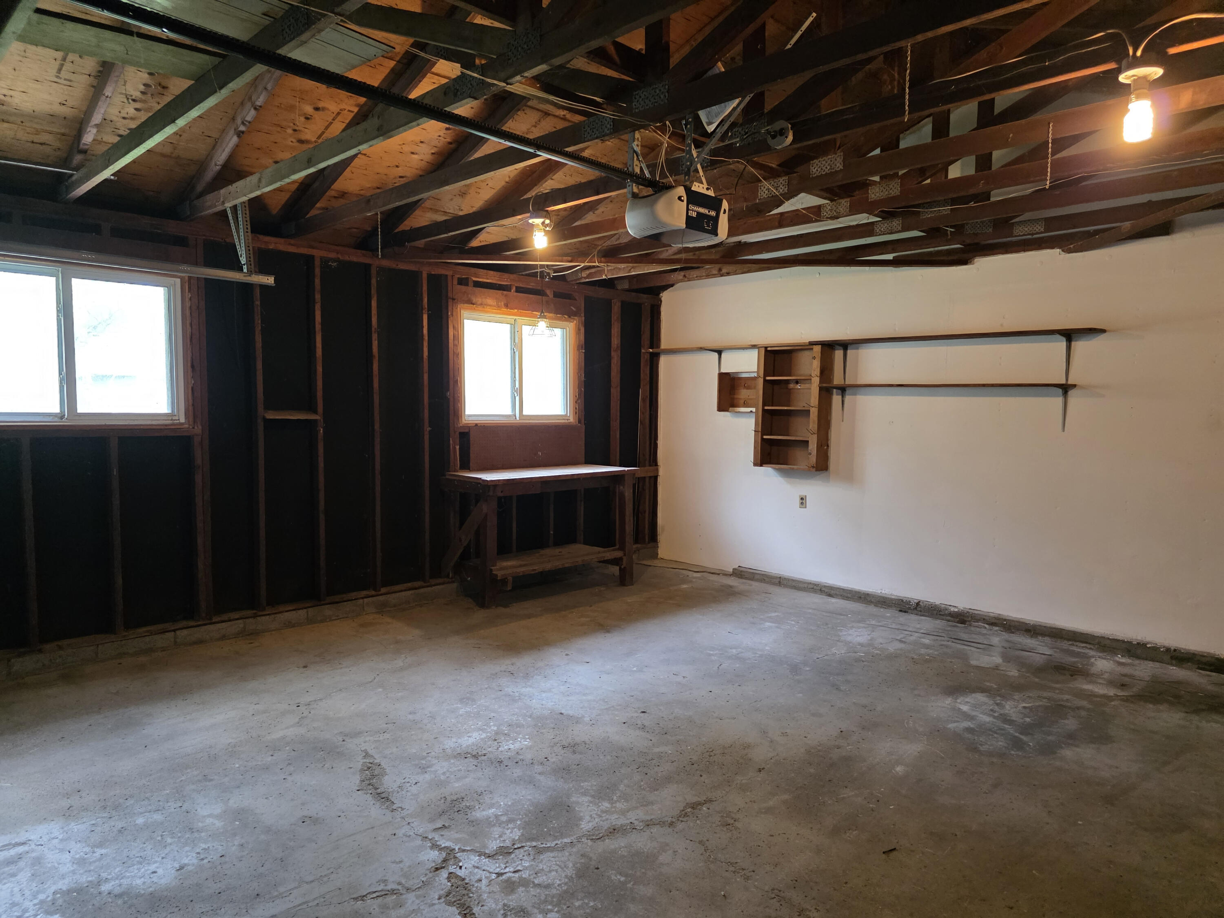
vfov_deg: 58.9
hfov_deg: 73.9
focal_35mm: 23
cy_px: 459
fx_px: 813
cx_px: 612
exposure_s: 1/120
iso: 1000
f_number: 1.7
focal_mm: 6.3
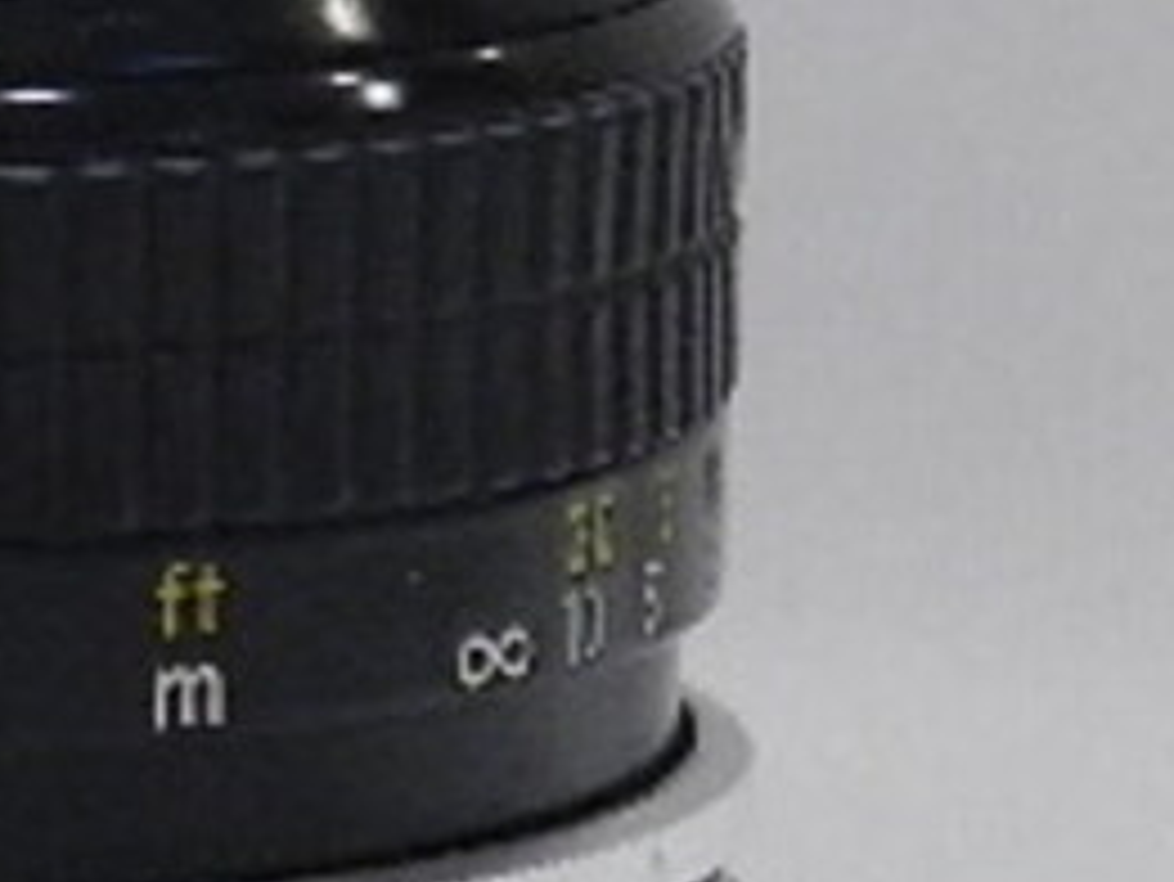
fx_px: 15608
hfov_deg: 4.3
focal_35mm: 460
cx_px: -400
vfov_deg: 3.2
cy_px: 724
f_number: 4.6
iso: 800
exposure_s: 1/60
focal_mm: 17.7
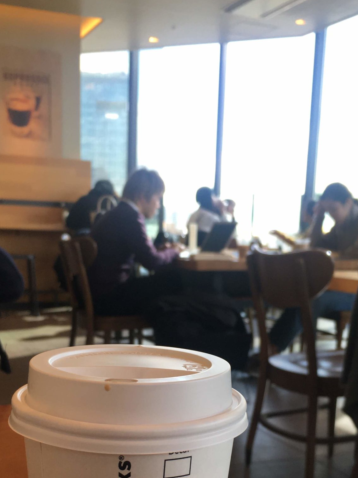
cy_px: 372
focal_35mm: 49
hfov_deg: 29.7
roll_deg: -1.9
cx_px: 167
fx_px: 676
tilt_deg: -11.4
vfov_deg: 37.7
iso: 40
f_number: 2.2
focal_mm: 4.15
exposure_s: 1/120
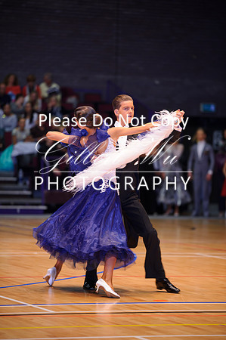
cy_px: 170
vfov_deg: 12.1
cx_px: 113
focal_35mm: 170
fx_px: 1604
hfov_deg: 8.1
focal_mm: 170
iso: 1000
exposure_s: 1/160
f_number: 2.8
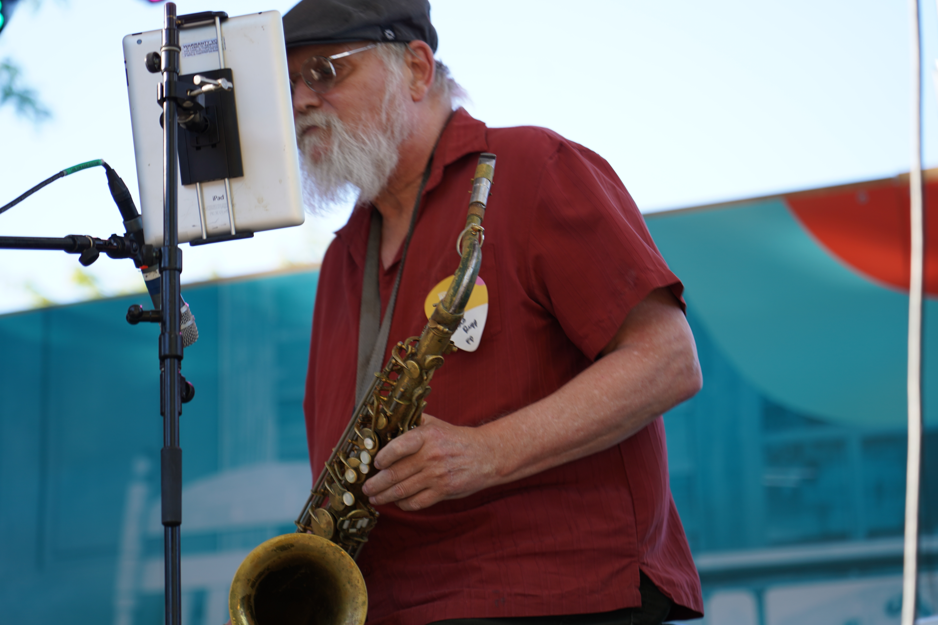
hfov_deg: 19.5
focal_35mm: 105
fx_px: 2736
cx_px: 469
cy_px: 312
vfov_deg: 13.0
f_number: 4
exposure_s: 1/125
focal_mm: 105
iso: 125
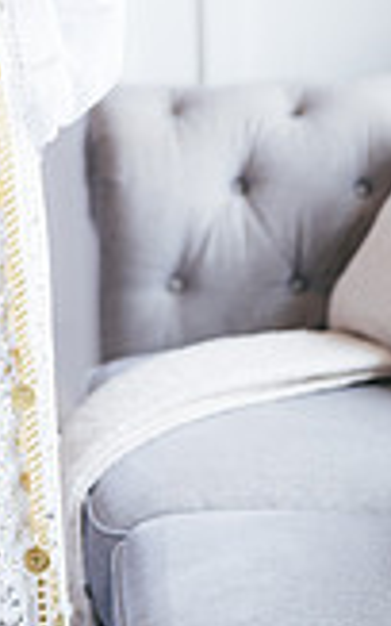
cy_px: -188
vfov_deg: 14.2
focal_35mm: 141
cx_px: -69
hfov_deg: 9.2
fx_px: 2402
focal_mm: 50
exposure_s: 1/160
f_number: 1.4
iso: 160
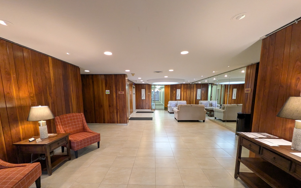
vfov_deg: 74.0
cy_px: 112
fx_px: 123
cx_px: 149
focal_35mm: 15
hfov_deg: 101.5
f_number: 2.2
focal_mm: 1.85
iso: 672
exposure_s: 1/60
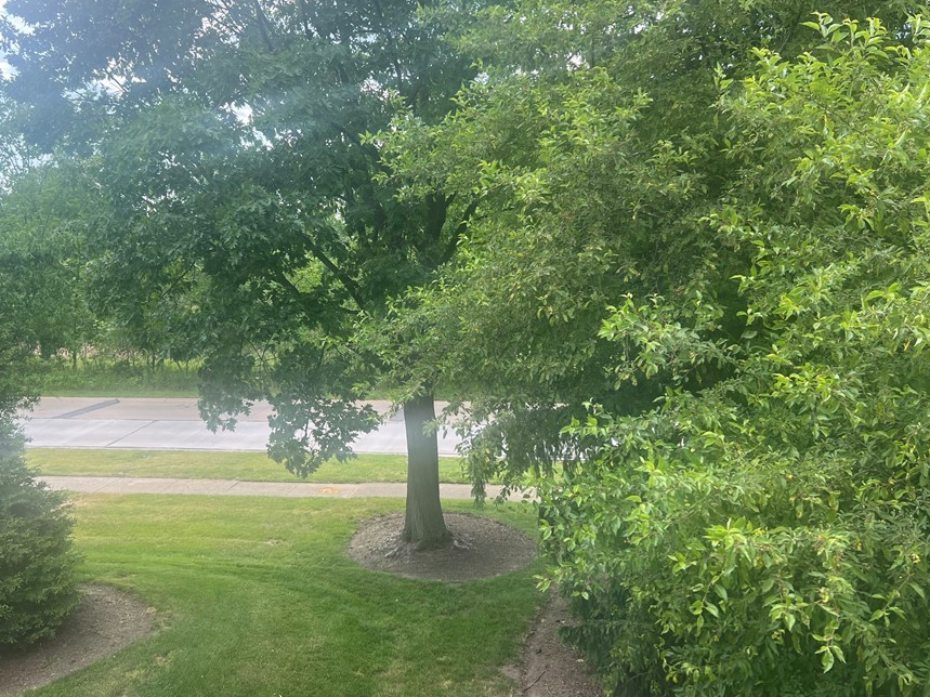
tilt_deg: -5.4
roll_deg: +1.1
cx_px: 416
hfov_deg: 58.2
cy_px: 315
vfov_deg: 45.4
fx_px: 833
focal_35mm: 31
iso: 50
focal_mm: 5.7
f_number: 1.5
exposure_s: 1/509
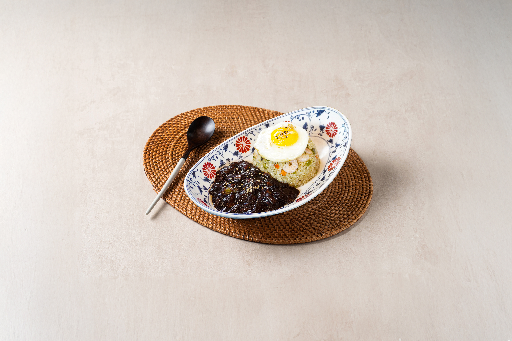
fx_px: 661
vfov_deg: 28.9
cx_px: 256
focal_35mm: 46
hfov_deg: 42.3
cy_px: 170
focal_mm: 31
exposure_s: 1/60
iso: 1000
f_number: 5.6
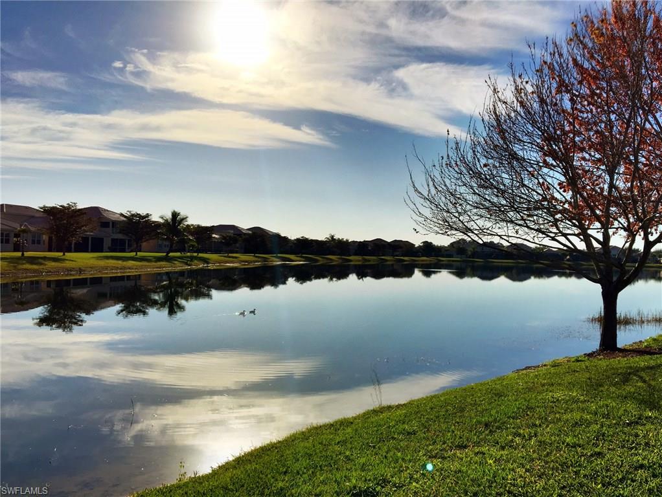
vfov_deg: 48.3
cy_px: 248
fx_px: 555
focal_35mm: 29
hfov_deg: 61.6
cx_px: 331
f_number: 2.2
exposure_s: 1/12821
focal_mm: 4.15
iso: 25
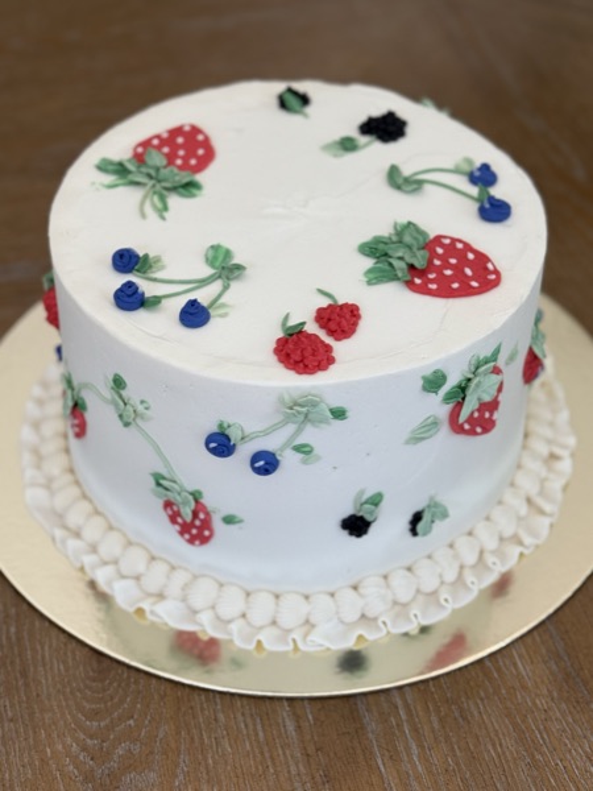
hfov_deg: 30.3
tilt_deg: -45.3
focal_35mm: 48
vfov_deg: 39.7
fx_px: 1096
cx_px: 296
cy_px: 396
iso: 80
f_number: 1.78
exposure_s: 1/231
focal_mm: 6.76
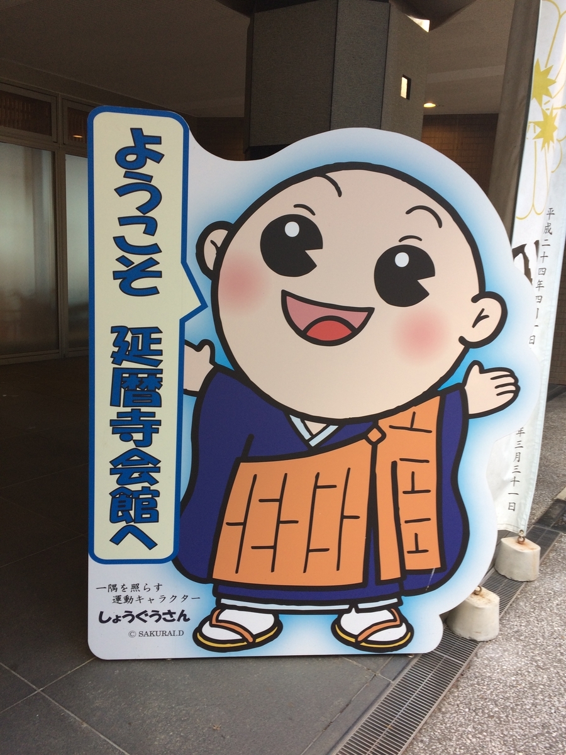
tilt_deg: -14.5
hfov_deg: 48.2
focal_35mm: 29
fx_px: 632
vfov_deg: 61.7
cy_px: 378
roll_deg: -1.6
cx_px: 283
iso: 40
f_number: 2.2
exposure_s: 1/60
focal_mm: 4.15
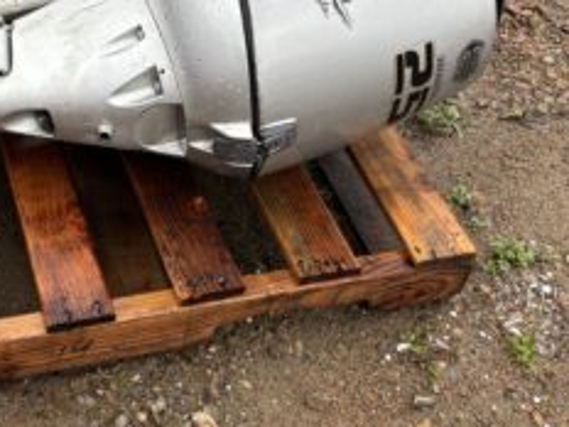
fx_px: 920
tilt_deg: -46.1
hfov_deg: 33.1
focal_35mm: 56
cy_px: 146
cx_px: 88
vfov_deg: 26.0
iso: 50
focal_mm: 5.96
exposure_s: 1/662
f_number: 1.6
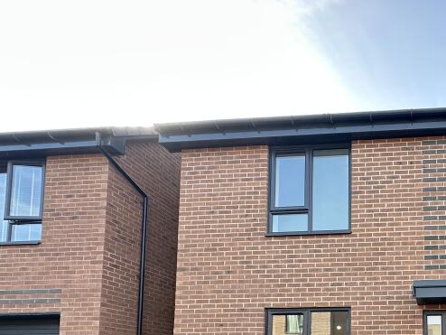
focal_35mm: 29
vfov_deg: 41.6
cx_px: 405
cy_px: 339
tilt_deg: +5.2
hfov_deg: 53.5
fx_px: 374
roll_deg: +0.5
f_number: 2.2
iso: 40
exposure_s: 1/221
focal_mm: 2.22
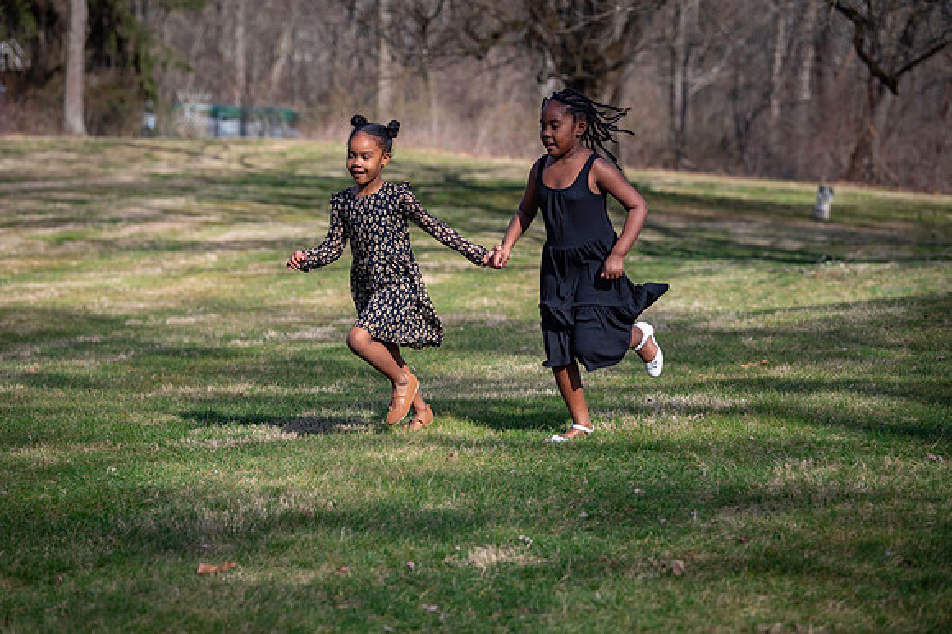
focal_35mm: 110
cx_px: 476
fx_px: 2907
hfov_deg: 18.6
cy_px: 317
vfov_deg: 12.4
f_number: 4
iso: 250
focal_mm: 110
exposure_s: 1/1600
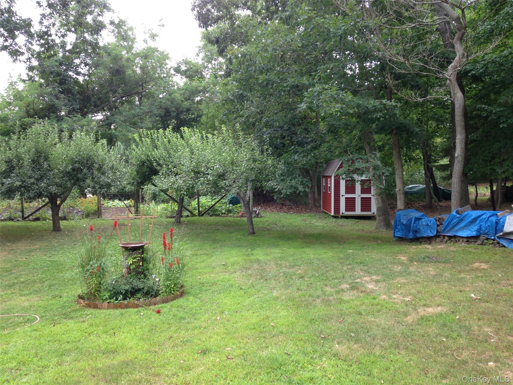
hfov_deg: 55.4
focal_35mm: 33
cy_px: 192
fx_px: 489
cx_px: 256
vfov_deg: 42.9
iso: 50
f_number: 2.4
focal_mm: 4.12
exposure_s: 1/120
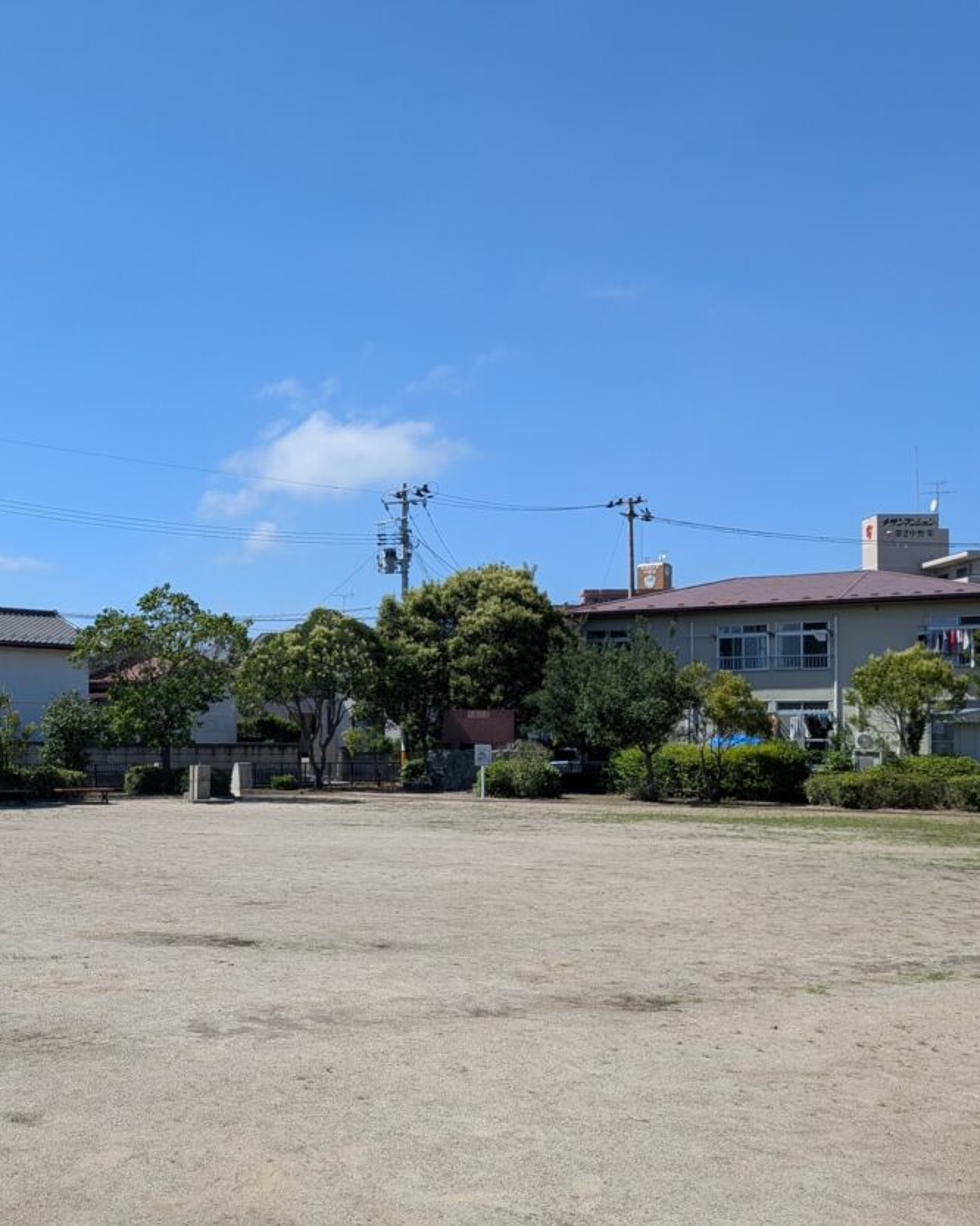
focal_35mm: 36
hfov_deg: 38.9
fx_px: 1306
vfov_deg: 50.1
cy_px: 705
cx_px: 143
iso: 30
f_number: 1.7
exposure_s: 1/1733
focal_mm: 4.53
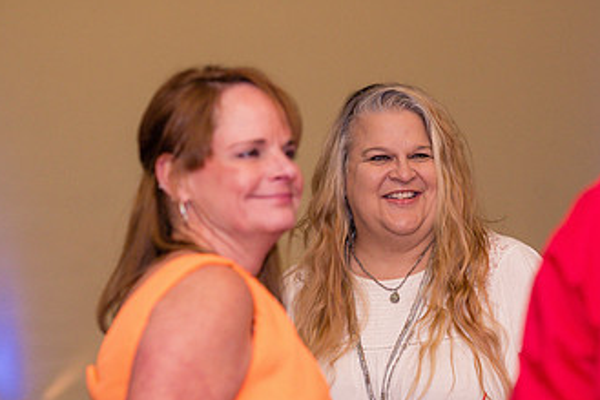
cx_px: 403
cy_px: 216
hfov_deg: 13.7
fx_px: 2499
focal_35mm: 150
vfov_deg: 9.1
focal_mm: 85
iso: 640
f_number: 3.2
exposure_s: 1/250
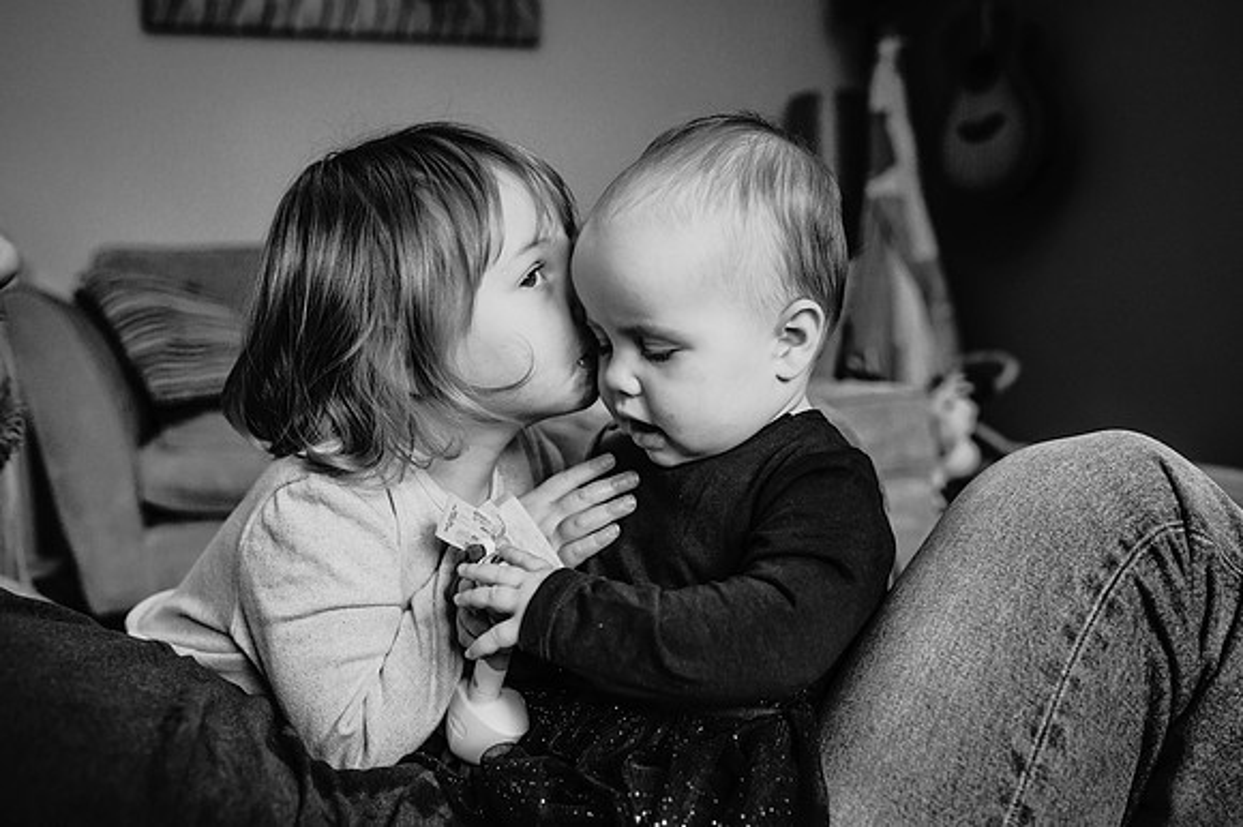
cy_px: 414
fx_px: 1208
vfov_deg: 37.8
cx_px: 622
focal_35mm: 35
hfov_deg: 54.5
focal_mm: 35
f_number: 3.5
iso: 1250
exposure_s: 1/160
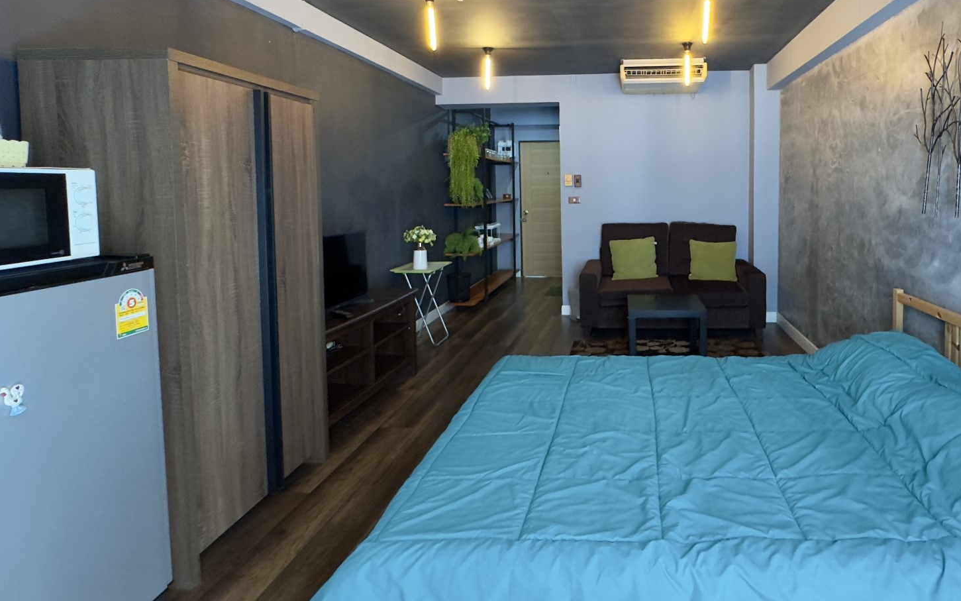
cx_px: 604
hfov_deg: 80.7
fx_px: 550
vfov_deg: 56.4
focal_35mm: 21
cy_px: 215
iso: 800
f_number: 2.2
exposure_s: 1/50
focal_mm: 2.22
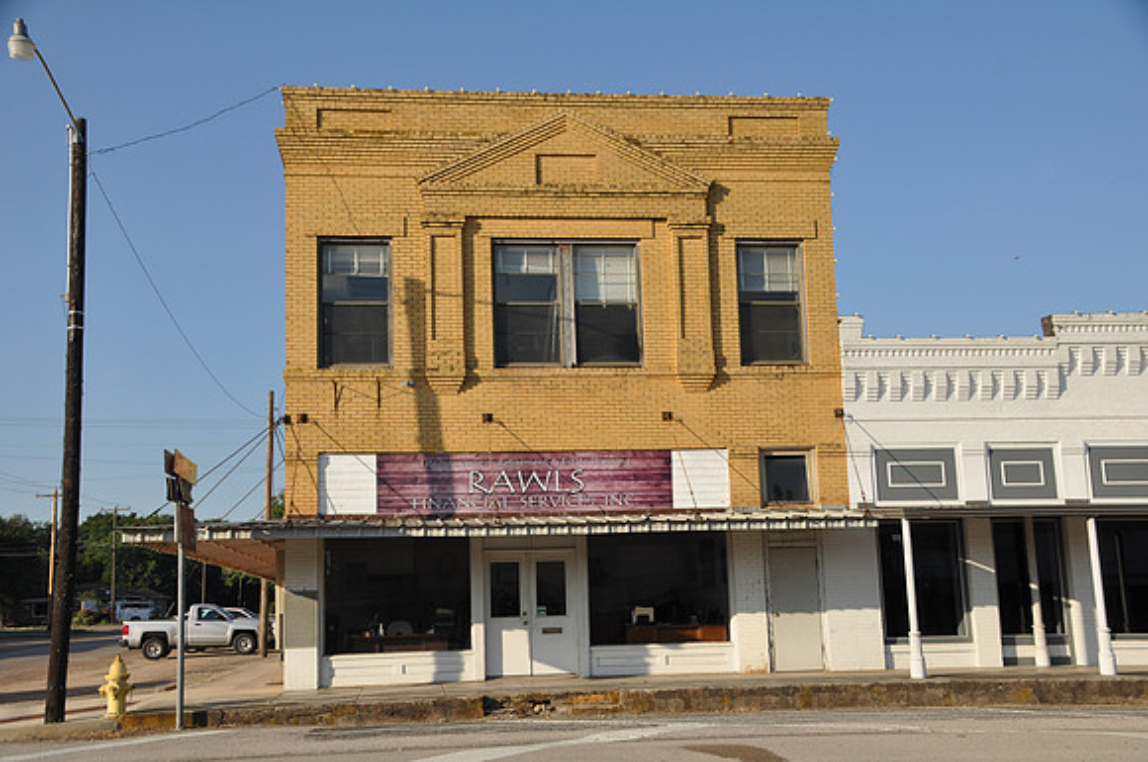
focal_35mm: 42
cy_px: 381
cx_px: 574
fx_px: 1337
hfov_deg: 46.5
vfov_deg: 31.8
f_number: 8
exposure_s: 1/250
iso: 200
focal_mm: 28
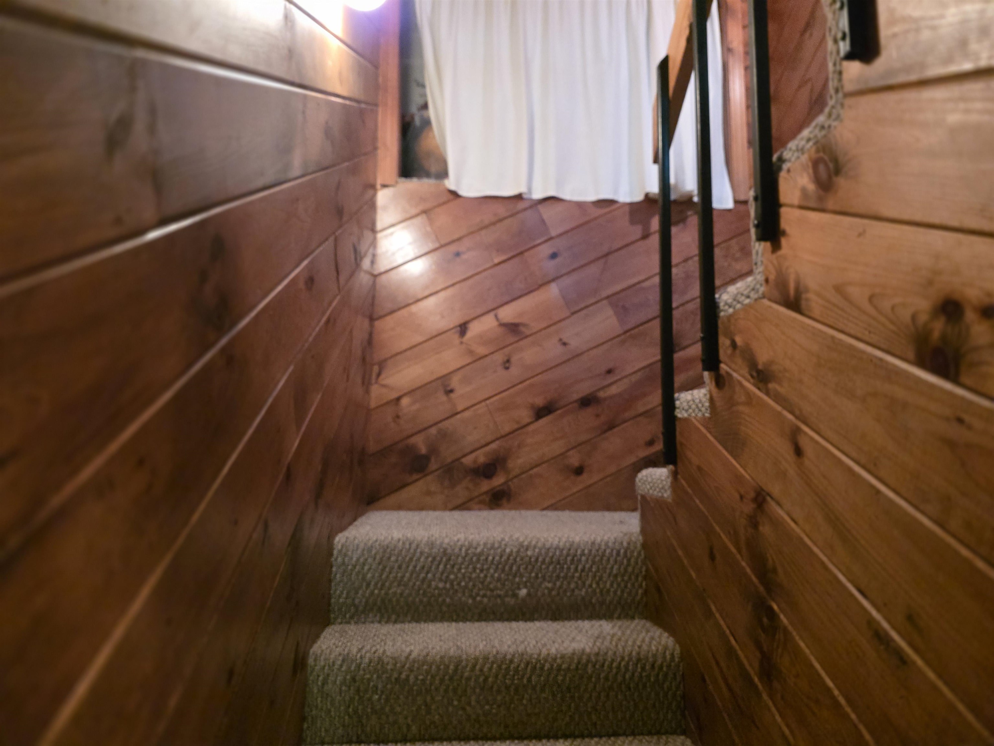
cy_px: 373
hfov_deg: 73.9
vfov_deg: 58.9
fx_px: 660
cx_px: 497
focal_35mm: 23
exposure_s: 1/120
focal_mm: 6.25
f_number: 1.7
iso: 2500
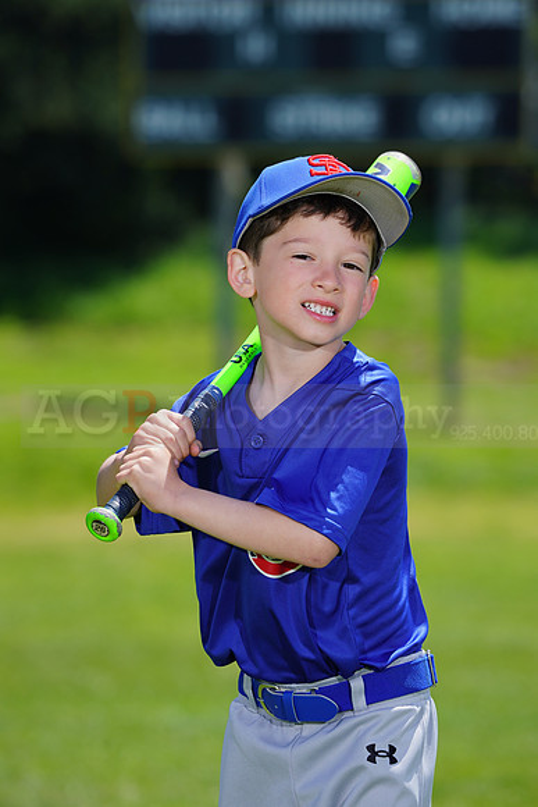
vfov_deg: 7.2
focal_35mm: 288
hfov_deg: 4.8
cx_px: 269
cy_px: 404
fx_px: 6452
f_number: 8
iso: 100
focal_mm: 288
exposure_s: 1/250
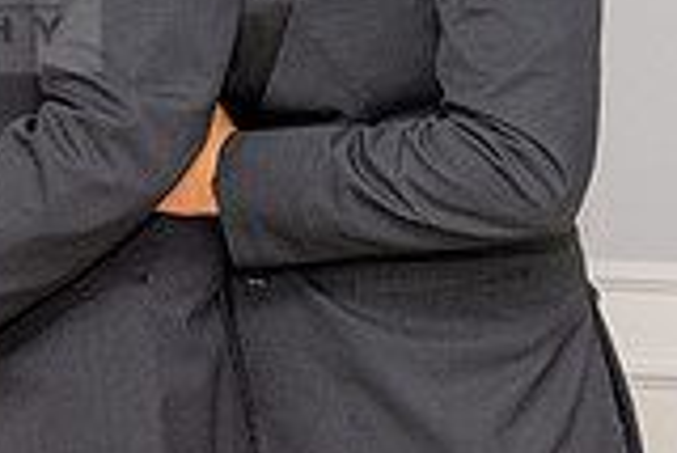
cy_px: 454
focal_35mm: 154
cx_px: -335
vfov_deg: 8.9
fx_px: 2899
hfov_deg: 12.7
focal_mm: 24
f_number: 4
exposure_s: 1/160
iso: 640
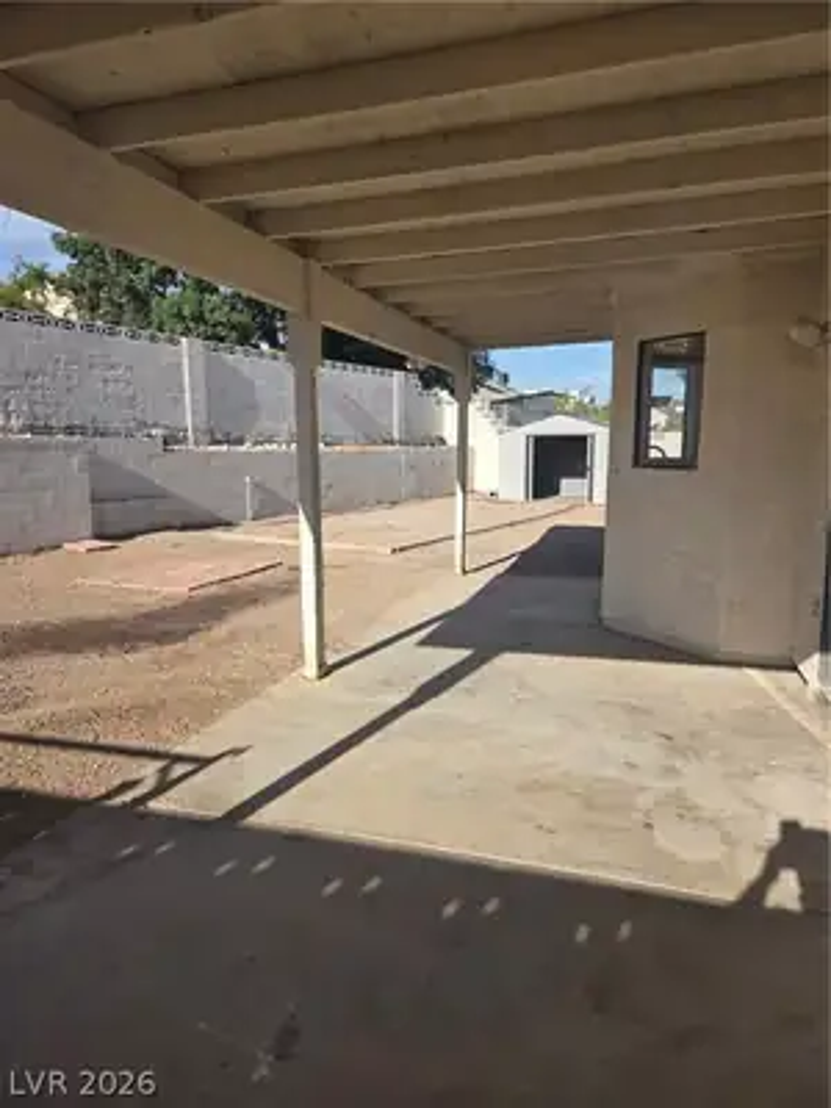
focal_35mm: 23
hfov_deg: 58.9
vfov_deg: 73.9
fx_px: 736
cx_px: 416
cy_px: 554
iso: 80
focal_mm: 5.4
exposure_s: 1/4076
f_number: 1.8
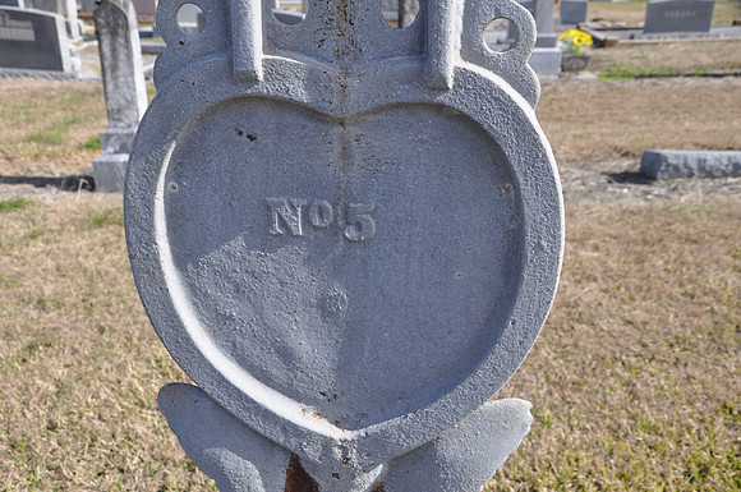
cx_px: 370
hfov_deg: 49.6
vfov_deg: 34.1
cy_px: 246
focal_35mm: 39
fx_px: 802
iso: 200
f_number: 11
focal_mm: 26
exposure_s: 1/125
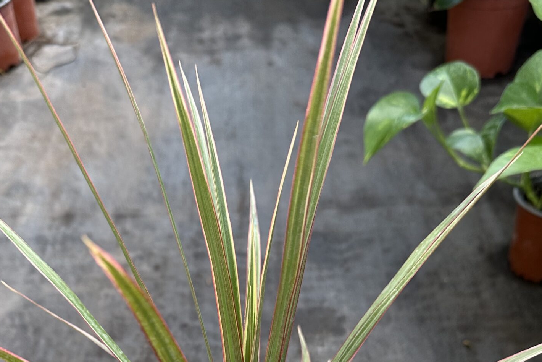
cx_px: 253
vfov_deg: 26.6
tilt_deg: -48.3
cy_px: 433
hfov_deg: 43.6
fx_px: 678
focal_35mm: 45
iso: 160
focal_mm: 6.86
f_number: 1.78
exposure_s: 1/121
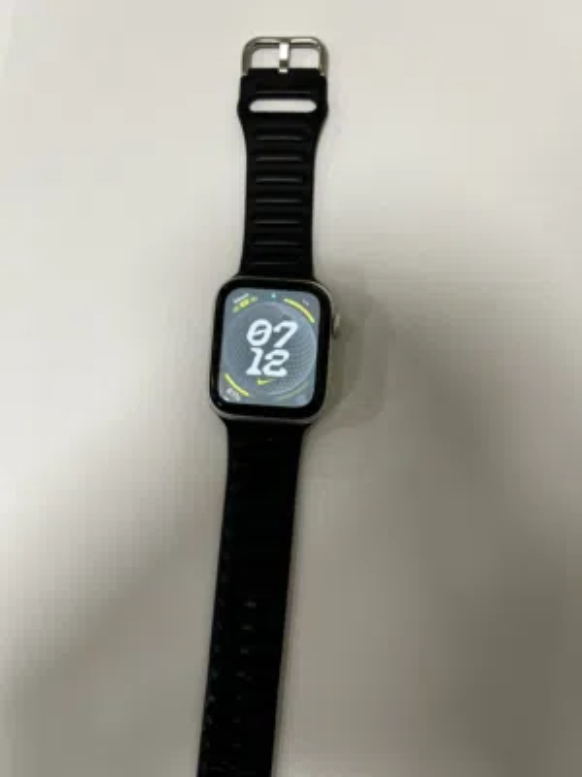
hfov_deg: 53.1
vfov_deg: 67.3
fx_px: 583
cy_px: 388
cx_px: 291
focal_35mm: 26
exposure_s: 1/100
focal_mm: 5.7
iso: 100
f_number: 1.5
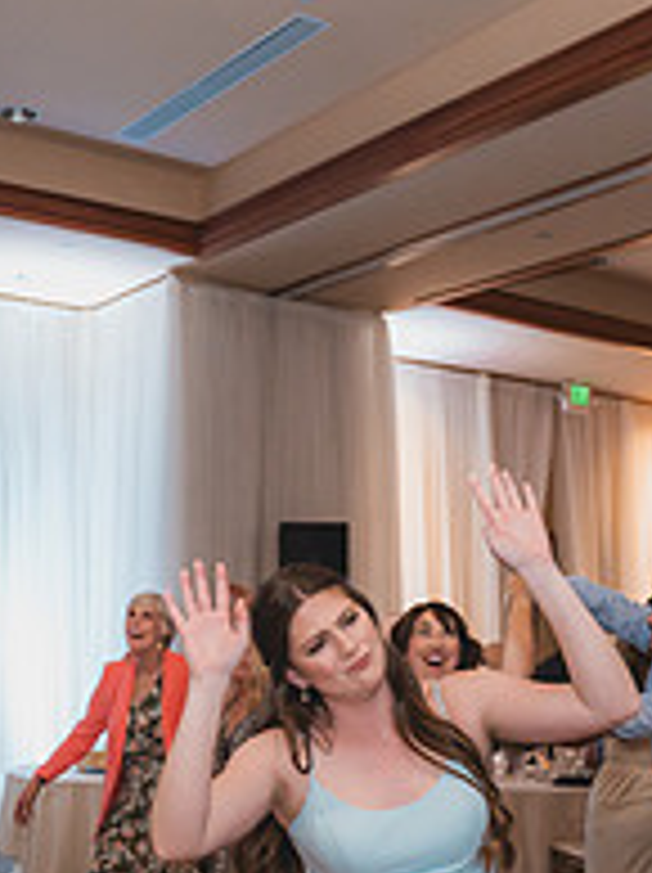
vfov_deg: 36.6
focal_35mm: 49
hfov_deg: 29.6
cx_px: 310
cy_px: 781
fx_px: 1233
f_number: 2.8
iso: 2500
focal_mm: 17
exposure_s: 1/50
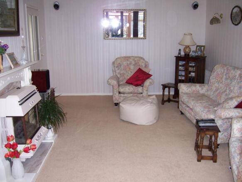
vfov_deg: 39.6
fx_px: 252
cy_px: 91
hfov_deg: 51.4
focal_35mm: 36
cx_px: 121
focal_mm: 6
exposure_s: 1/60
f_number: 3
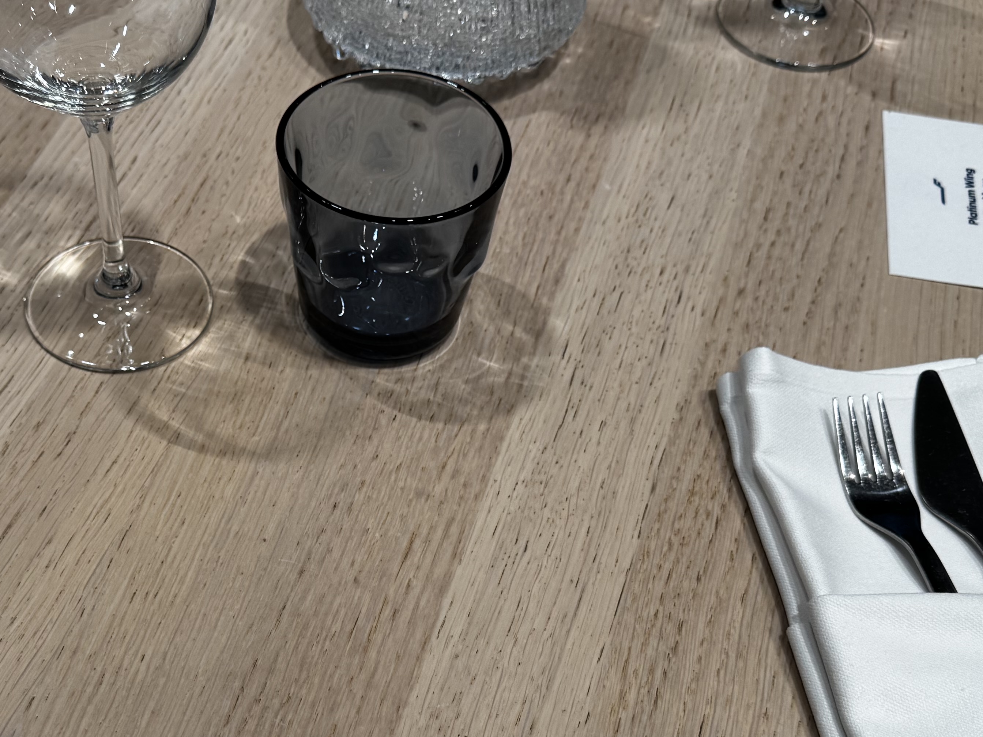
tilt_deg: -53.0
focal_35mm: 51
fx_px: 1448
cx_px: 308
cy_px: 559
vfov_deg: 28.1
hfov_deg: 37.0
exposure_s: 1/111
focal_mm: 6.76
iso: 64
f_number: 1.78
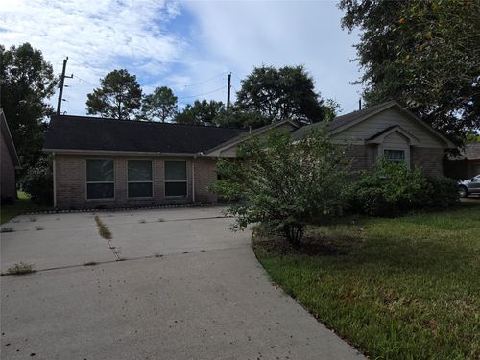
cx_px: 240
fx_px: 319
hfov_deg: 73.9
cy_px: 180
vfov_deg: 58.9
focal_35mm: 23
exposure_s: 1/1195
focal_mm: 6.5
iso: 10
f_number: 1.4
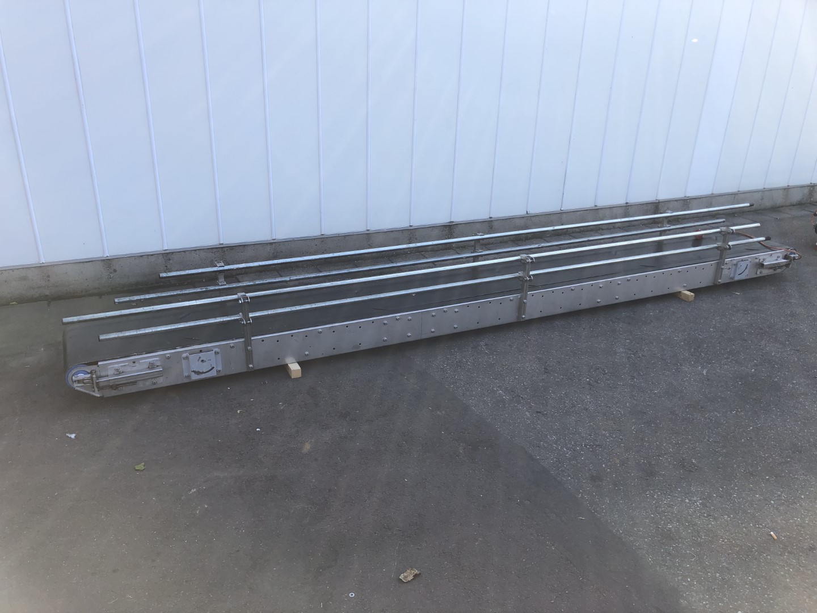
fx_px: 661
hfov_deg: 63.4
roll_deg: -0.8
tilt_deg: -23.3
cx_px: 408
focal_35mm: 28
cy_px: 306
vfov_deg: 49.7
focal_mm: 4
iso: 20
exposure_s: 1/397
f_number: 1.8
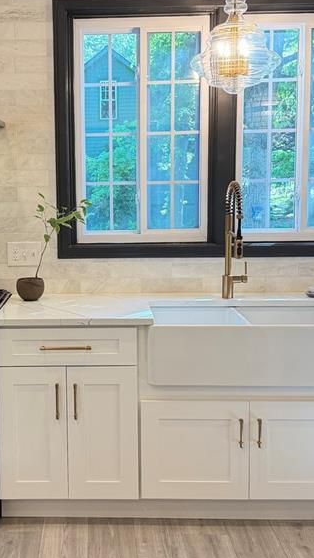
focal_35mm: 48
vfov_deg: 42.9
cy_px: 258
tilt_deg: -6.7
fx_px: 710
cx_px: 76
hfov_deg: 24.6
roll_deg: +1.0
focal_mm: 6.76
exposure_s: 1/120
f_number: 1.78
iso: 250
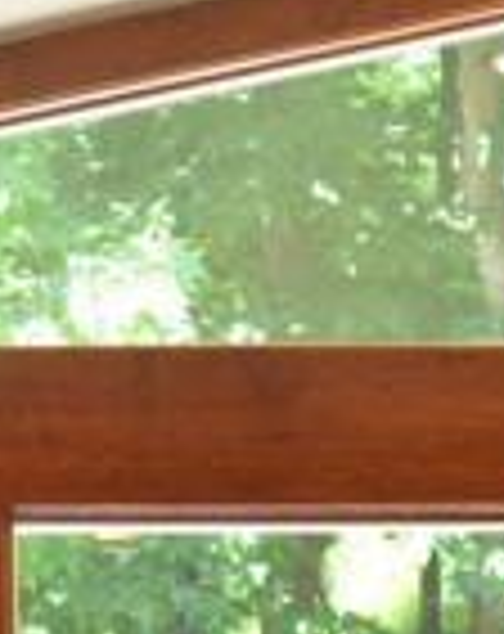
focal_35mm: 278
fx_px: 5206
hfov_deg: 5.5
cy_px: 1511
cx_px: 299
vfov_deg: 6.6
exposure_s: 1/60
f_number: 4
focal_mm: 24
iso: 560
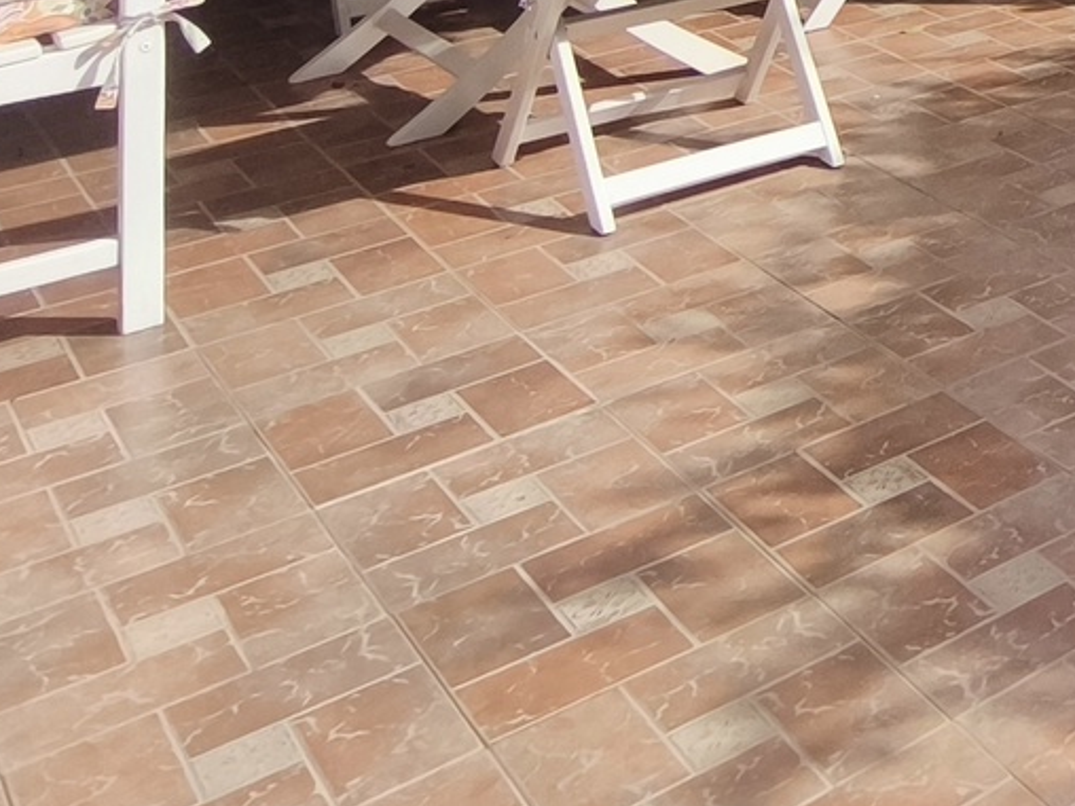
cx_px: 1712
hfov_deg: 23.9
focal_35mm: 59
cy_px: -580
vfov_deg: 19.5
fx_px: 1832
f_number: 2.2
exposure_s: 1/1035
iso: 50
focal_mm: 1.91
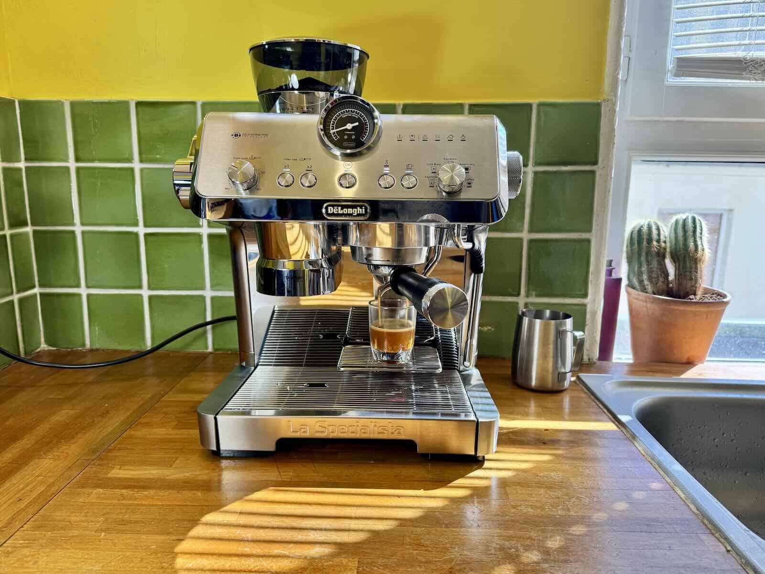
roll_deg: +1.3
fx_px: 530
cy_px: 287
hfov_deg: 71.6
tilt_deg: -9.8
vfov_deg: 56.8
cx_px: 382
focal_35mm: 24
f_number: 1.78
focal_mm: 6.76
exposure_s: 1/225
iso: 64
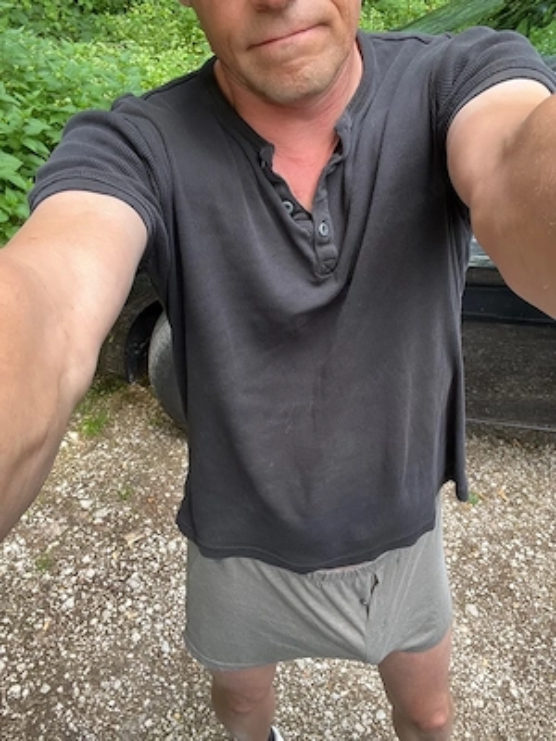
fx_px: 642
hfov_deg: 46.8
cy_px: 370
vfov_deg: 60.0
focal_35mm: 30
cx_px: 278
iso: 100
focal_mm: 2.71
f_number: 2.2
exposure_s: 1/60
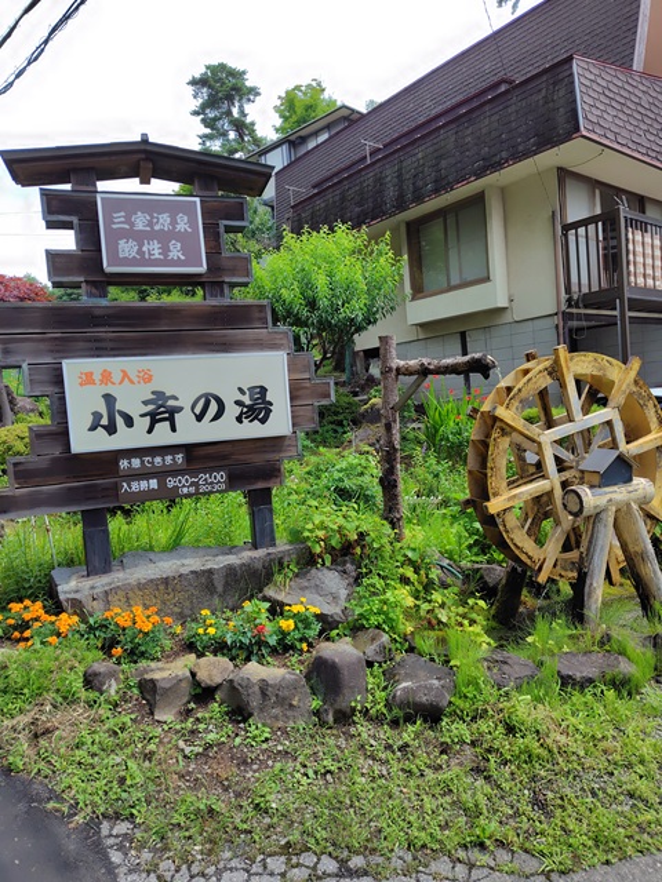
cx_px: 331
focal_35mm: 23
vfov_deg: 73.9
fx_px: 586
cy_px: 441
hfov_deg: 58.9
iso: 50
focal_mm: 5.6
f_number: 1.9
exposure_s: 1/1282
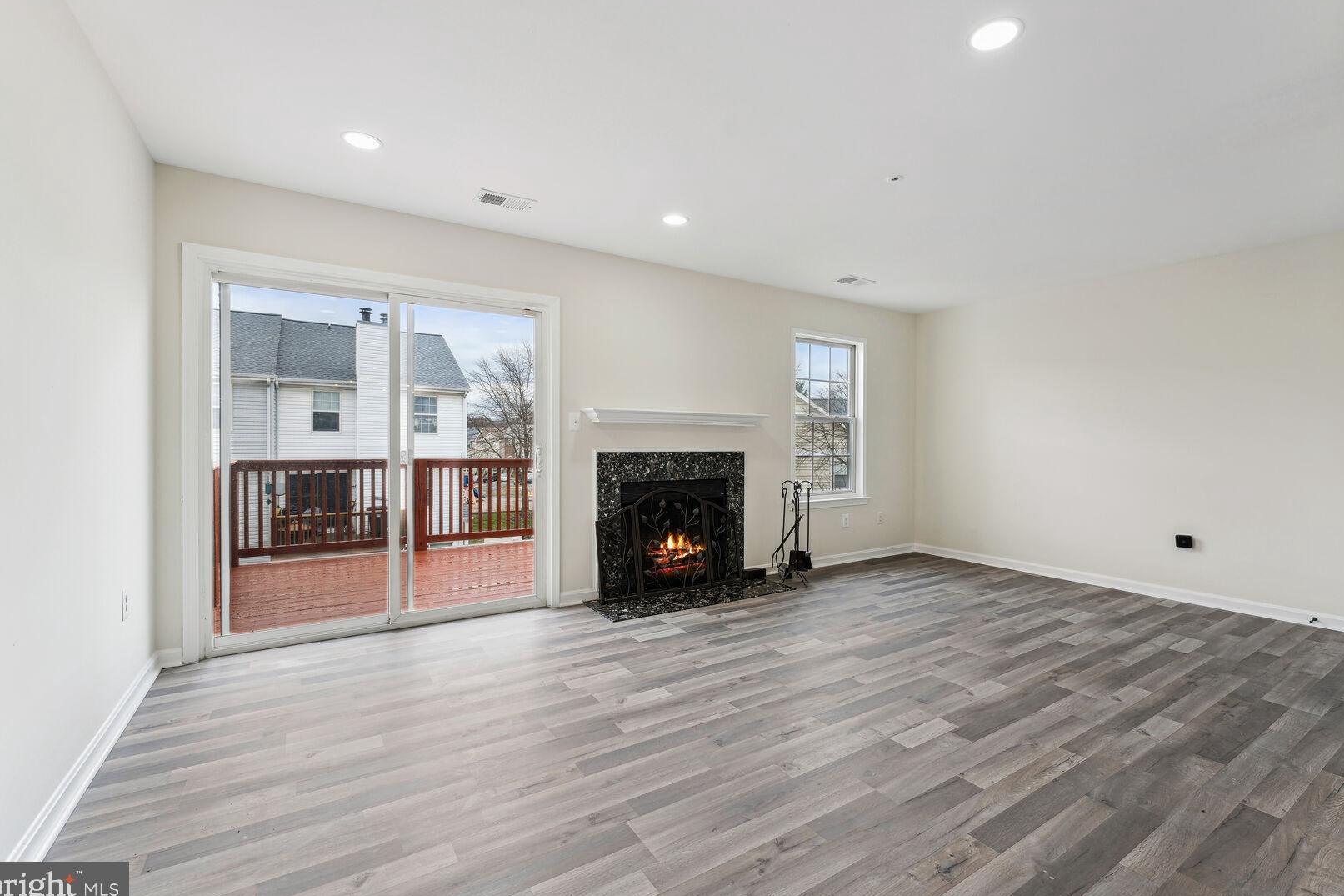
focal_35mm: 15
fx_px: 560
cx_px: 693
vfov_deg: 77.3
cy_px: 433
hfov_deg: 100.4
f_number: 8
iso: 200
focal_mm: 14
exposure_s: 1/15
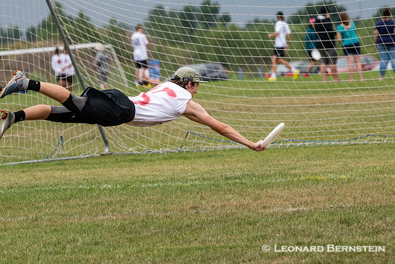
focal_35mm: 450
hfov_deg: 4.6
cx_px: 198
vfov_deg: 3.1
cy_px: 132
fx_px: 4938
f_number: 9
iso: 1600
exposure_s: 1/2000
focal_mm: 300
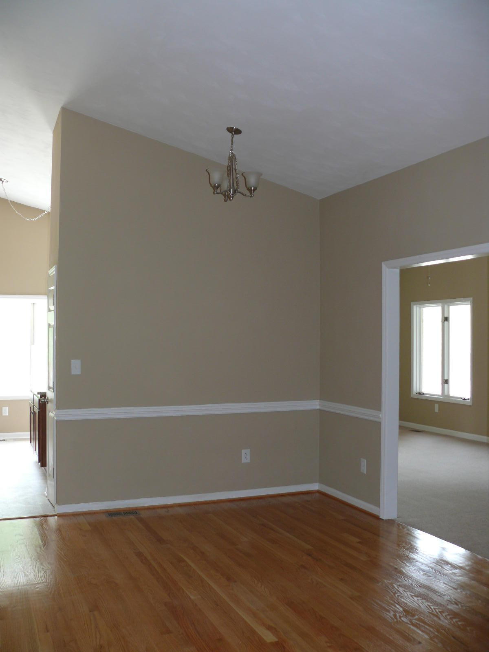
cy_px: 326
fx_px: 659
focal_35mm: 35
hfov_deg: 40.7
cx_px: 244
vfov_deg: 52.6
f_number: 2.8
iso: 100
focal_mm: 7.4
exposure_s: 1/30
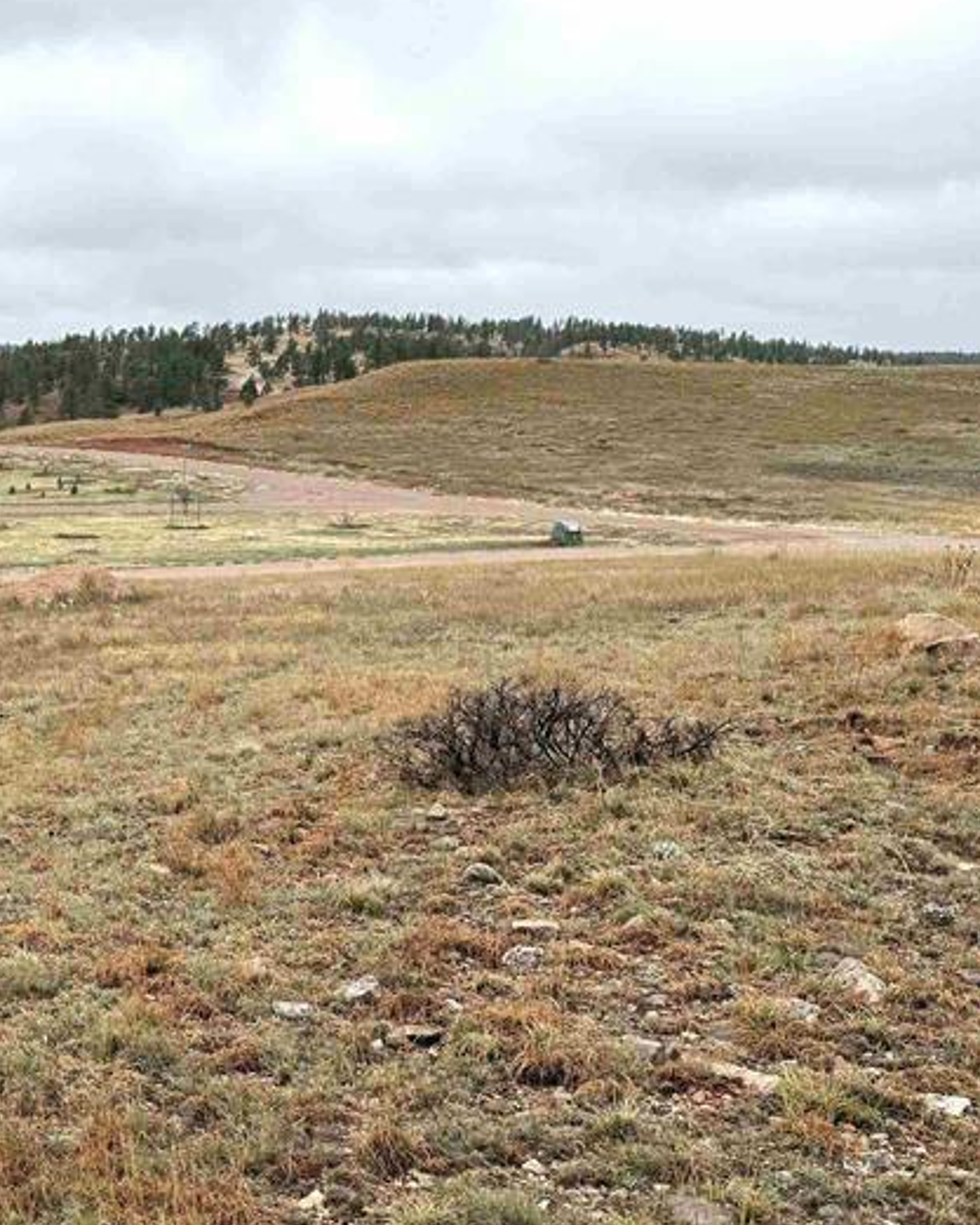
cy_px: 717
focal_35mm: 46
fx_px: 1667
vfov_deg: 40.2
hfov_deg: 30.1
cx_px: -40
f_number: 1.78
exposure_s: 1/2000
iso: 80
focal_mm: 6.76
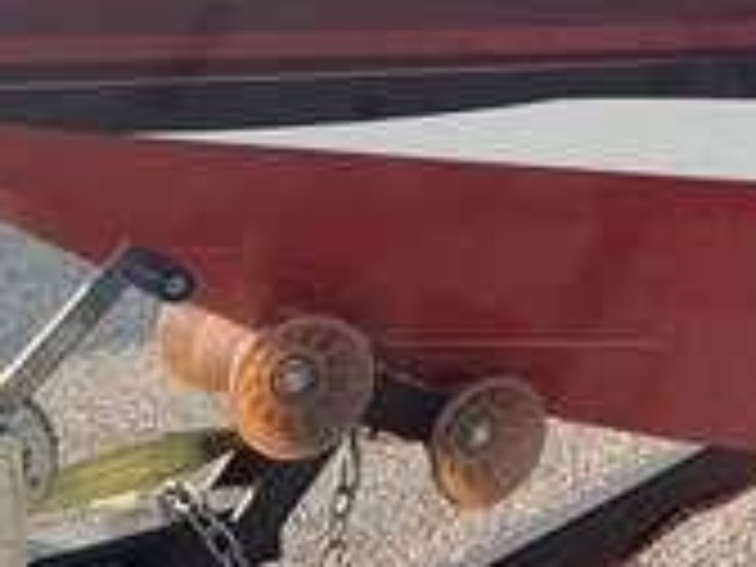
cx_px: 783
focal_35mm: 69
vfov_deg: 20.9
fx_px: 1507
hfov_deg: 26.4
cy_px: 58
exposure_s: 1/739
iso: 25
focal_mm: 3
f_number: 1.8
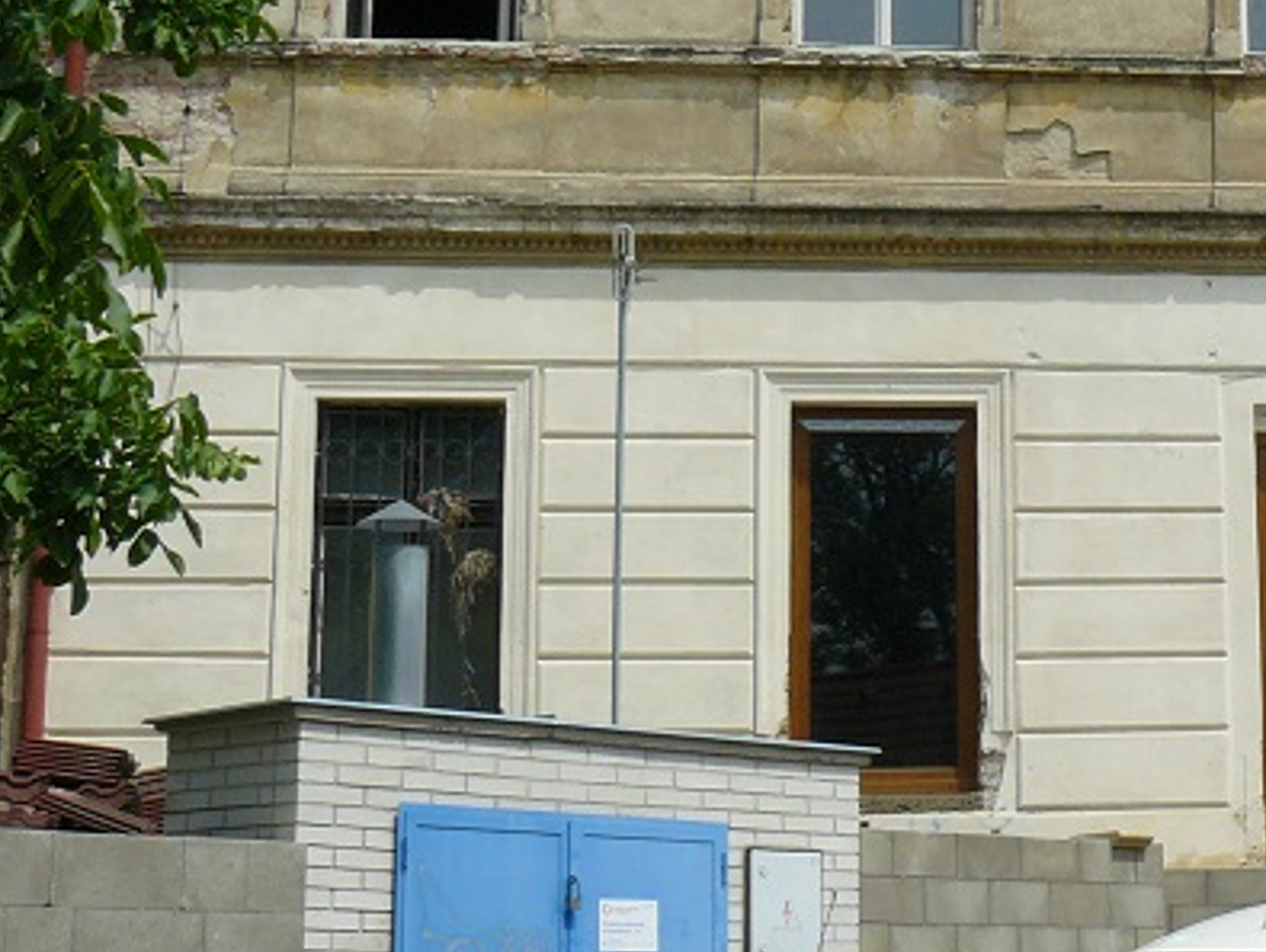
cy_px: 183
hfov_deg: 22.3
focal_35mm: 84
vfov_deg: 17.4
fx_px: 3075
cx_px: 1288
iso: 100
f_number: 6.3
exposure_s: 1/400
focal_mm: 6
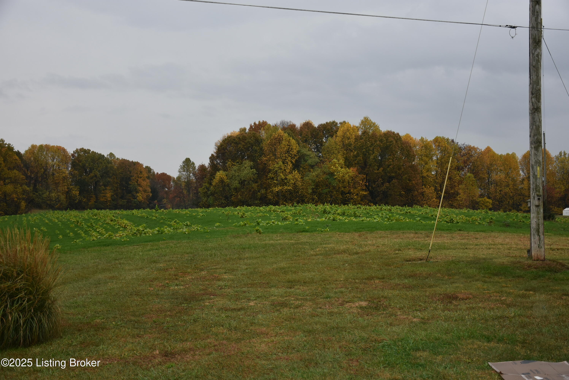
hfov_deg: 47.9
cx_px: 284
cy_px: 190
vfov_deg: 33.1
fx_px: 641
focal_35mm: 40
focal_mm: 27
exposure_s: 1/250
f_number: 4
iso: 250
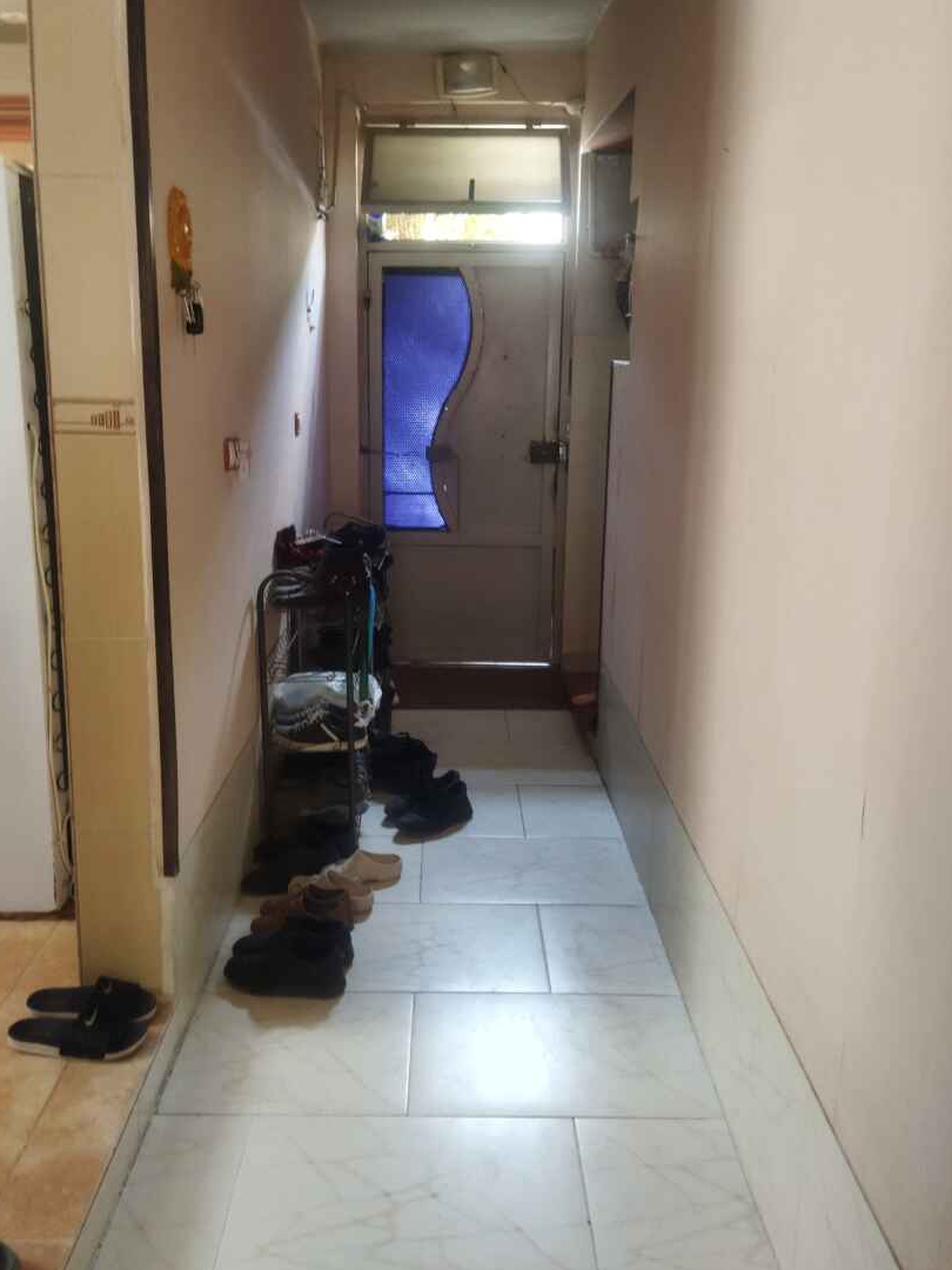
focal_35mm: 30
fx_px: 1100
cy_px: 572
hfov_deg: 46.8
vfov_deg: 59.8
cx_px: 460
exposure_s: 1/50
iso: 441
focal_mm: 4.71
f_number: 1.79
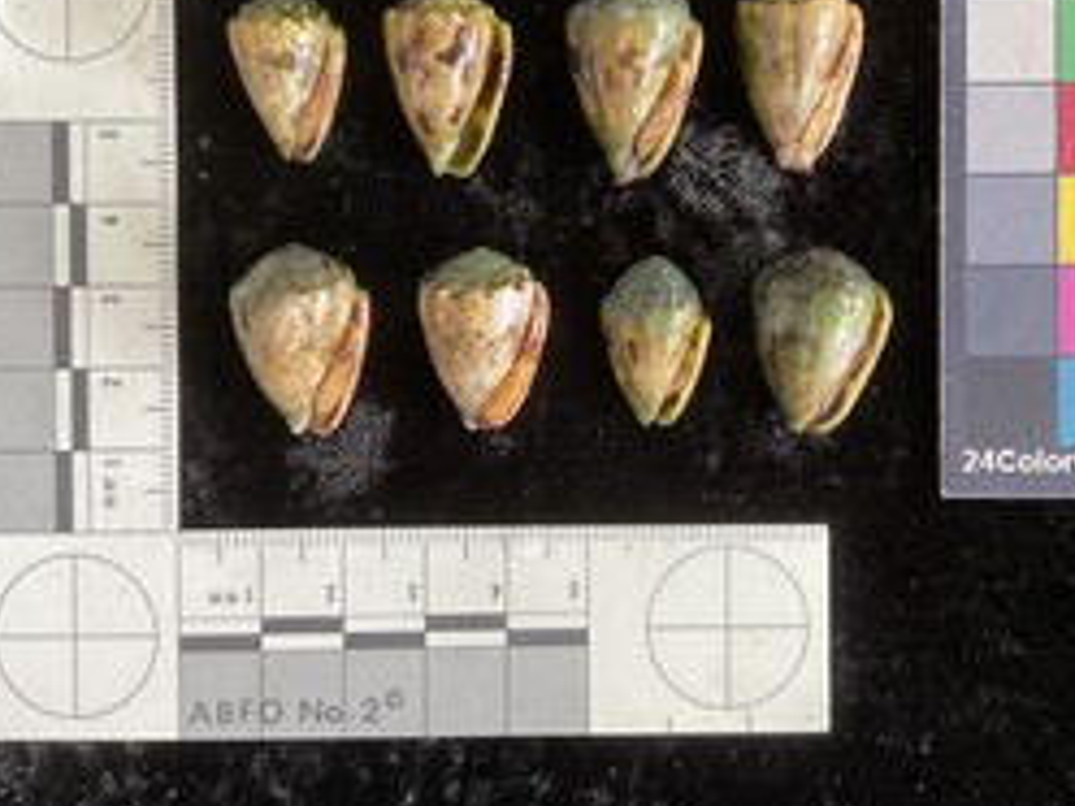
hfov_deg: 45.7
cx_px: 594
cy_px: 297
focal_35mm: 41
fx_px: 1273
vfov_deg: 34.9
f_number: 1.8
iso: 100
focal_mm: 3
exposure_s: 1/60
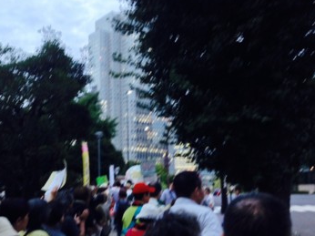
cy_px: 142
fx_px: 391
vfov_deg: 33.4
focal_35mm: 43
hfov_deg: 43.6
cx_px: 121
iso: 250
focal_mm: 4.12
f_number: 2.4
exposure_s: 1/20
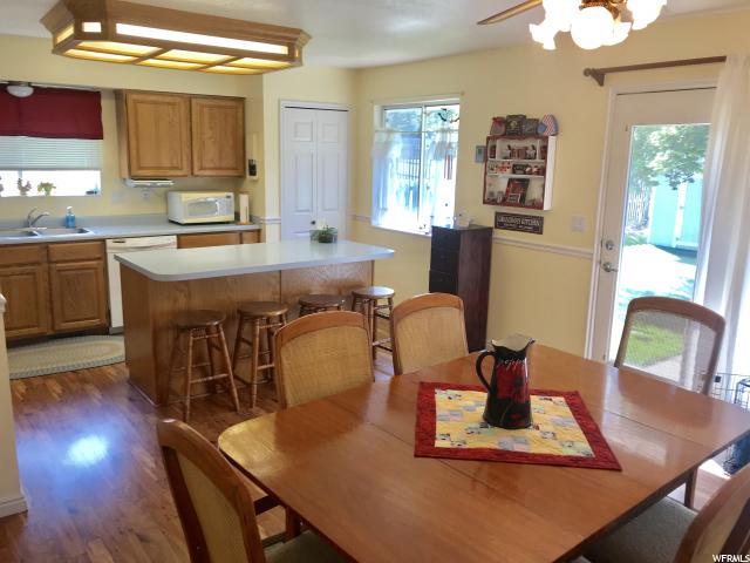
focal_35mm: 28
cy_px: 282
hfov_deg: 63.4
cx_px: 375
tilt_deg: -11.1
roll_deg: -2.2
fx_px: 607
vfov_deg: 49.7
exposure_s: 1/60
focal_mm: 3.99
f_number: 1.8
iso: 25
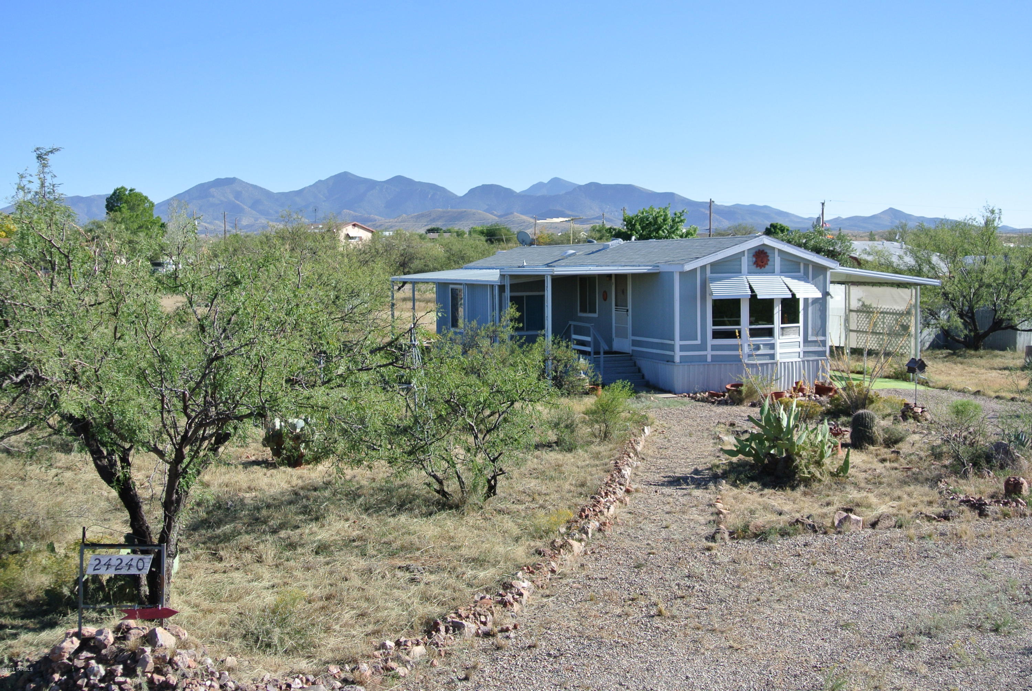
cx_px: 516
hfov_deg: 44.5
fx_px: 1263
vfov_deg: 30.6
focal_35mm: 44
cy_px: 346
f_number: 4.2
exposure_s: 1/500
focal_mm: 16.3
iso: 100
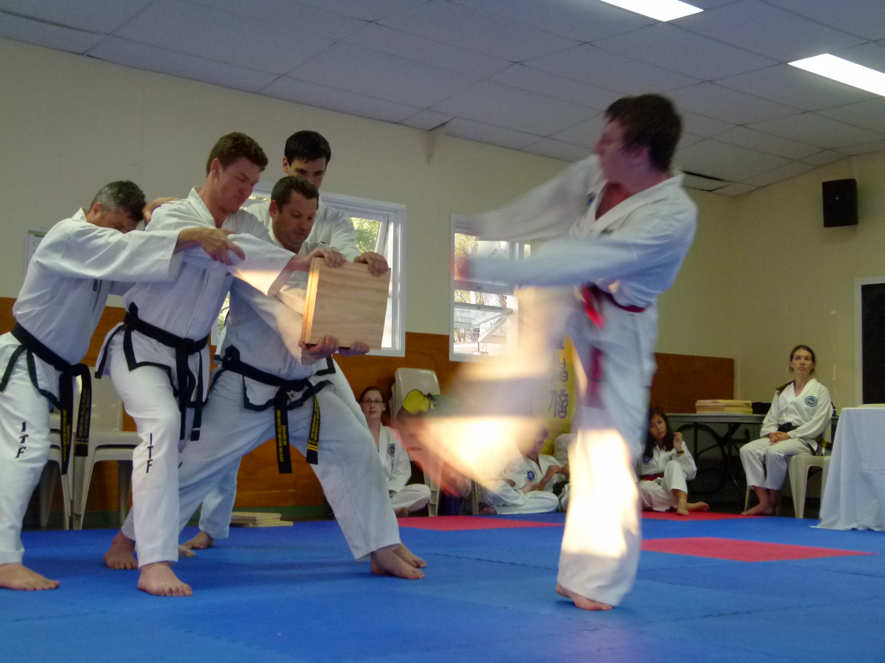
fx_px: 1304
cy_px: 332
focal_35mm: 51
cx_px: 442
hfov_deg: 37.5
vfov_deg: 28.6
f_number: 3.2
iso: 400
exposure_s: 1/40
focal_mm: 9.2
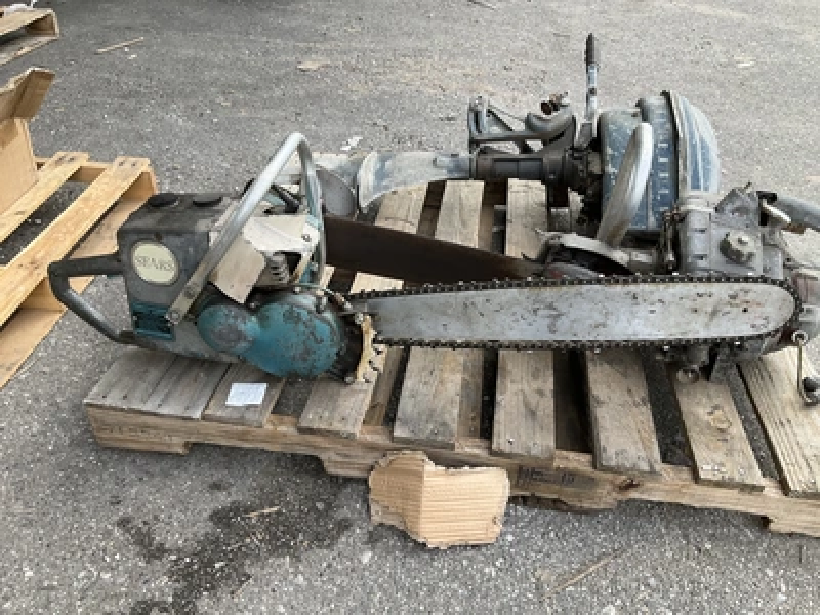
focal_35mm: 29
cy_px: 308
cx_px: 410
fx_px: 687
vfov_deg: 48.2
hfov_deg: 61.7
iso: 20
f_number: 1.8
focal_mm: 3
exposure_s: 1/122
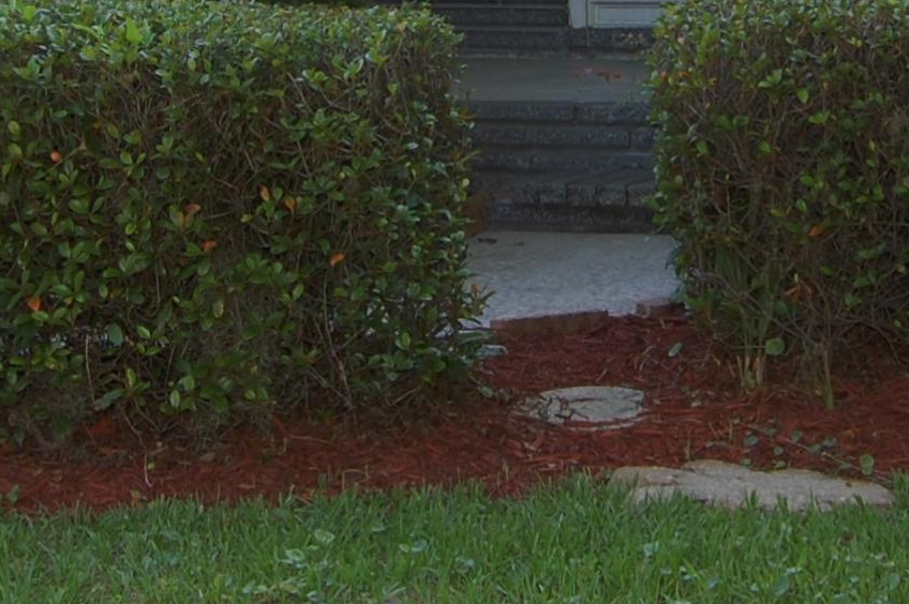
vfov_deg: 9.6
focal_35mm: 138
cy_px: -378
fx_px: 3482
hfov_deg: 14.9
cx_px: 554
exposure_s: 1/125
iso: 400
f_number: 5.6
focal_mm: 26
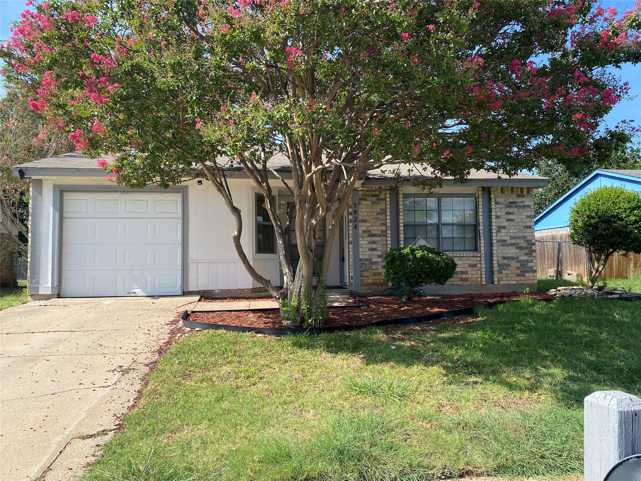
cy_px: 240
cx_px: 320
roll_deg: +1.0
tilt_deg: +1.9
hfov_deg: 67.3
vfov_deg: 53.1
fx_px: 481
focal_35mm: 26
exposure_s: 1/1170
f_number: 1.8
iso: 32
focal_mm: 4.25
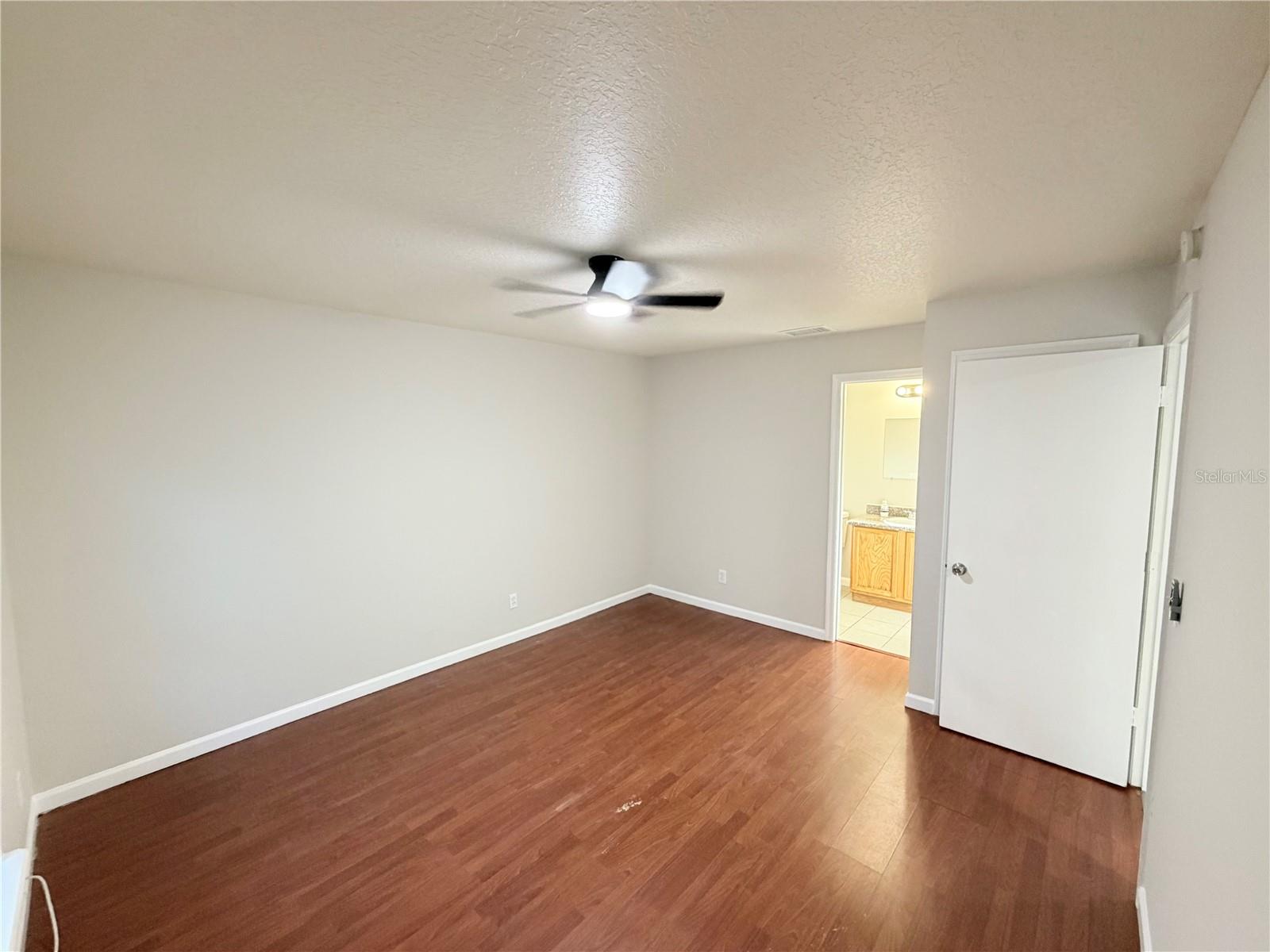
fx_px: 514
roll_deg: -0.3
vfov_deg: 85.7
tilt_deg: -5.3
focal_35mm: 14
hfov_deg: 102.1
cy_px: 476
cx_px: 635
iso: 320
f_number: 2.2
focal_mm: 2.22
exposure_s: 1/60
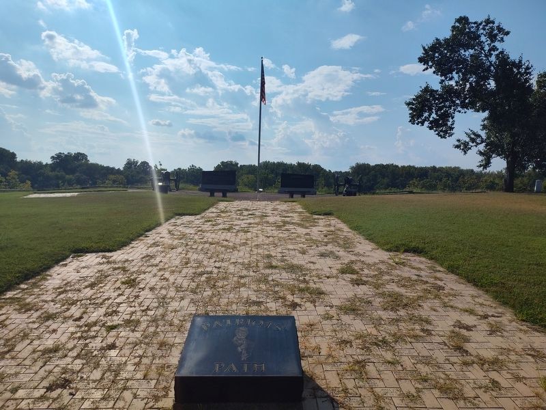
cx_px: 273
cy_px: 205
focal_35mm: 23
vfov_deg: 58.9
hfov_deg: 73.9
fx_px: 363
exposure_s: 1/5454
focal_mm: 5.56
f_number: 1.8
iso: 100
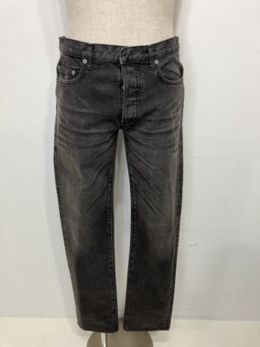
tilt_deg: -24.1
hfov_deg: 49.7
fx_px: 280
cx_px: 130
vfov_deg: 63.4
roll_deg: +0.5
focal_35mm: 28
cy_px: 174
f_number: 1.8
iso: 160
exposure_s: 1/50
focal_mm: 3.99
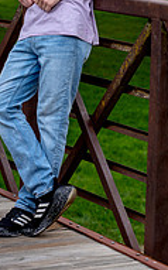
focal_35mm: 168
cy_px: 34
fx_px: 1234
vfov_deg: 12.4
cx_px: 21
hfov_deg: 7.8
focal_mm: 70
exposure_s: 1/250
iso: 160
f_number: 3.2
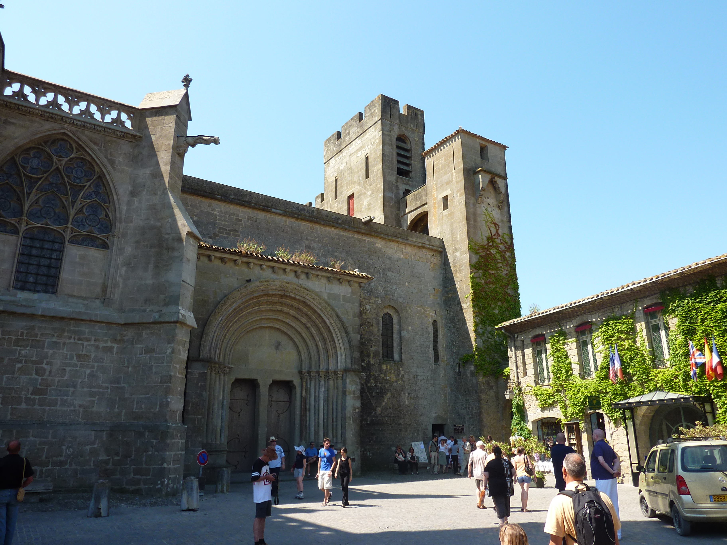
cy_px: 272
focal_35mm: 25
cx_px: 364
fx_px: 525
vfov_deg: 54.9
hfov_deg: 69.4
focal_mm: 4.1
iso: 80
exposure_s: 1/320
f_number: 4
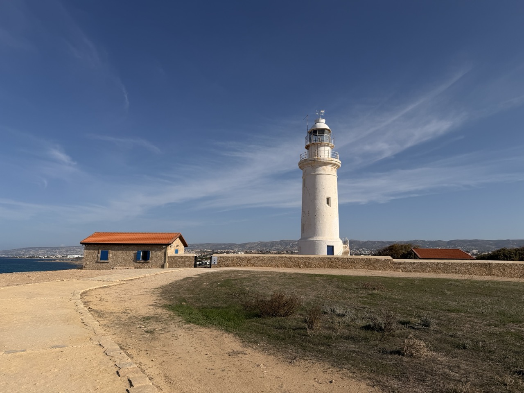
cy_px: 196
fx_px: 363
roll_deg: -2.0
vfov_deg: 56.8
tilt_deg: +13.1
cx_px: 262
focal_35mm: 24
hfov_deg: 71.6
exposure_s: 1/11905
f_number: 1.78
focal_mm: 6.76
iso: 80
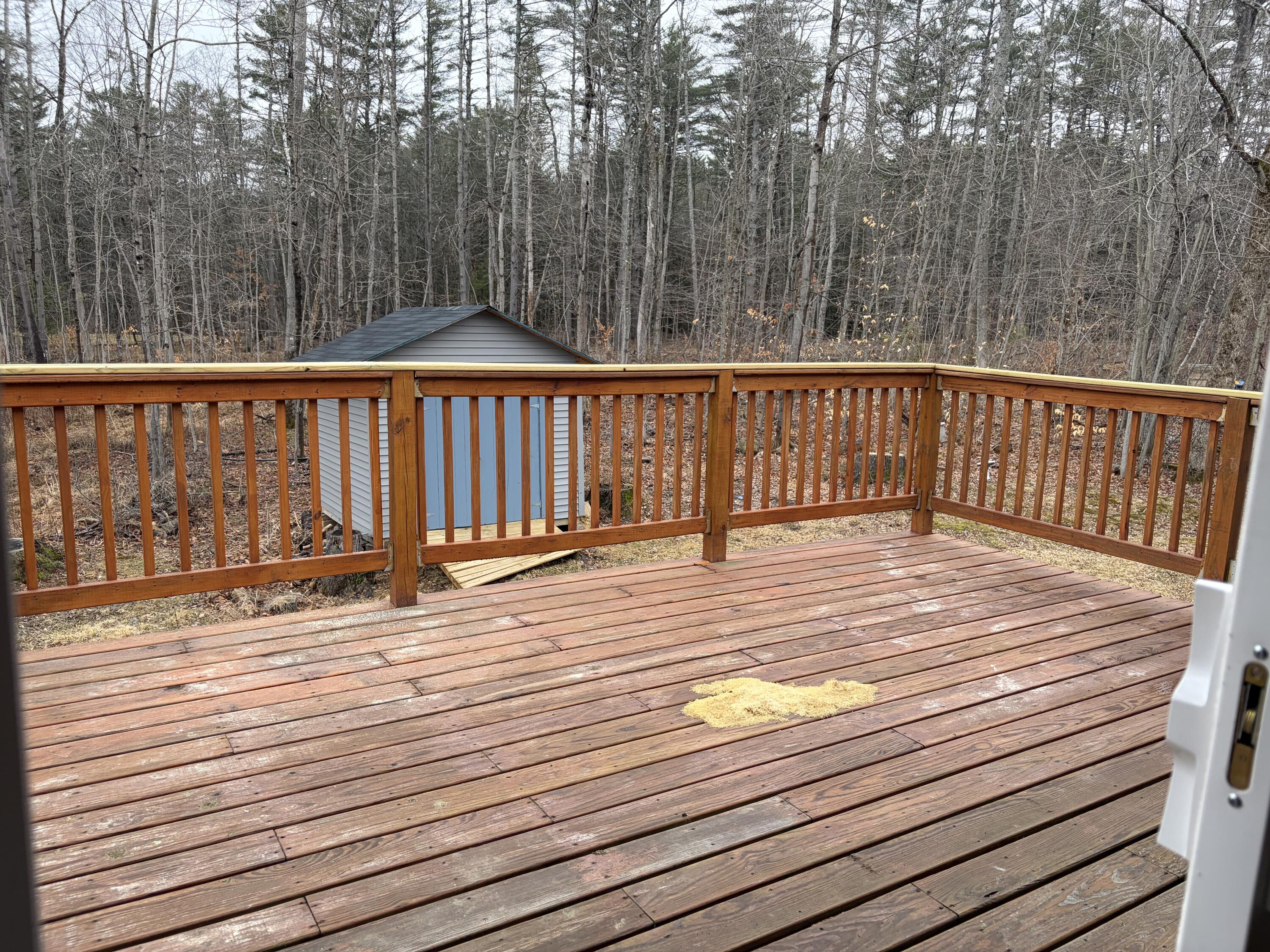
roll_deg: -1.5
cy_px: 476
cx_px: 635
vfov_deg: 53.1
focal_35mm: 26
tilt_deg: -10.3
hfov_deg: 67.3
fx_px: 954
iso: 50
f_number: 1.6
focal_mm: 5.96
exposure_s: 1/412
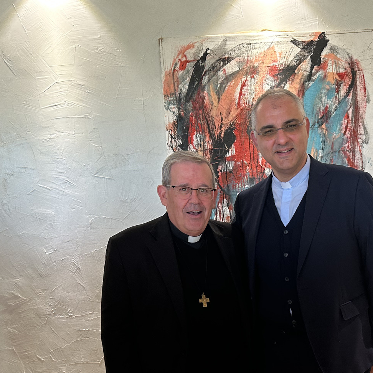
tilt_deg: -7.4
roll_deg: +0.8
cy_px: 285
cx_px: 266
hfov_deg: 37.7
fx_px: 536
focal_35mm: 44
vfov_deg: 37.3
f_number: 1.78
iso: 160
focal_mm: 6.86
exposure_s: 1/50
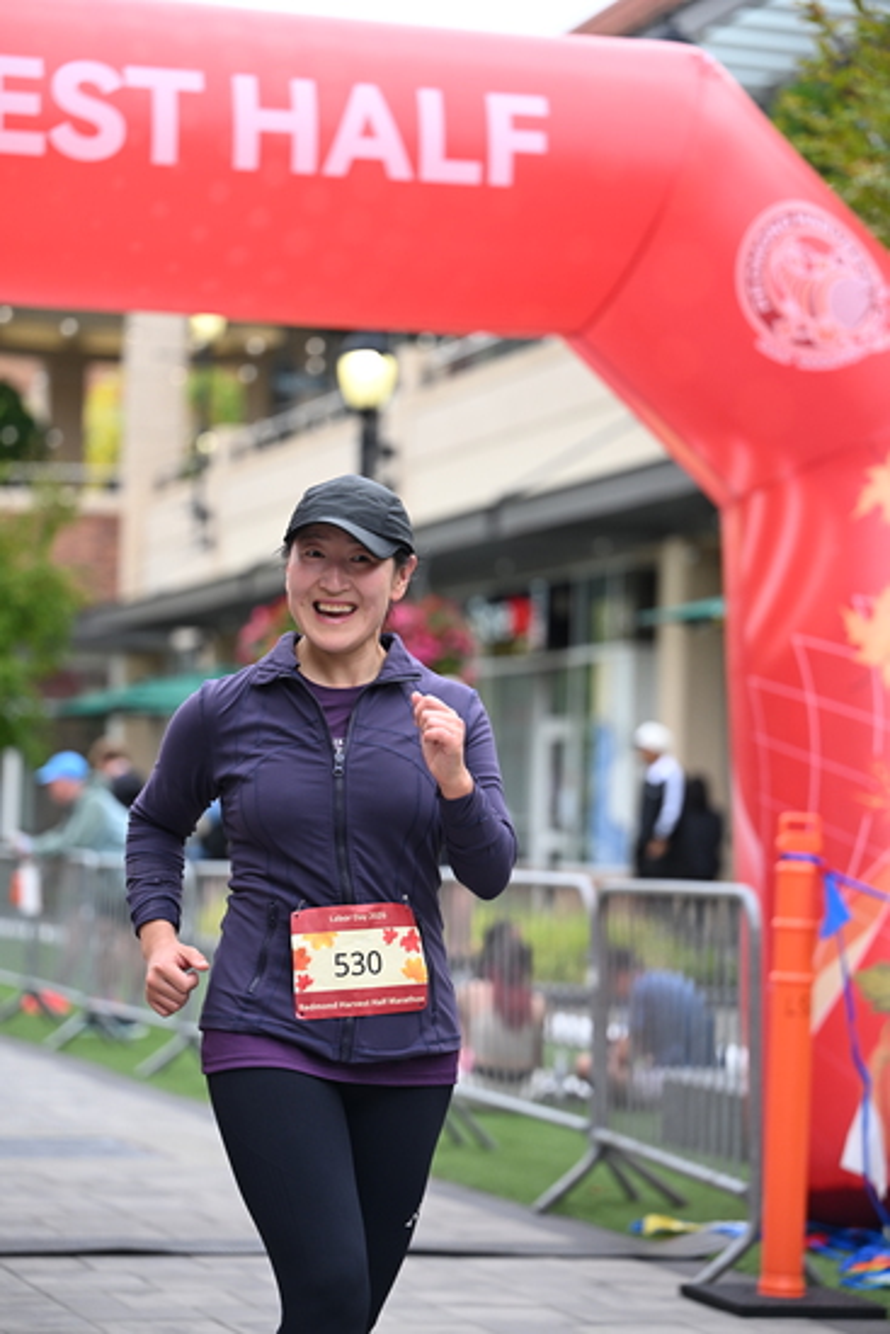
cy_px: 667
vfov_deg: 21.5
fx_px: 3520
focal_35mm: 95
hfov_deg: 14.4
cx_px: 445
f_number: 2.8
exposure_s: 1/1600
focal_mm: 95
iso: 640
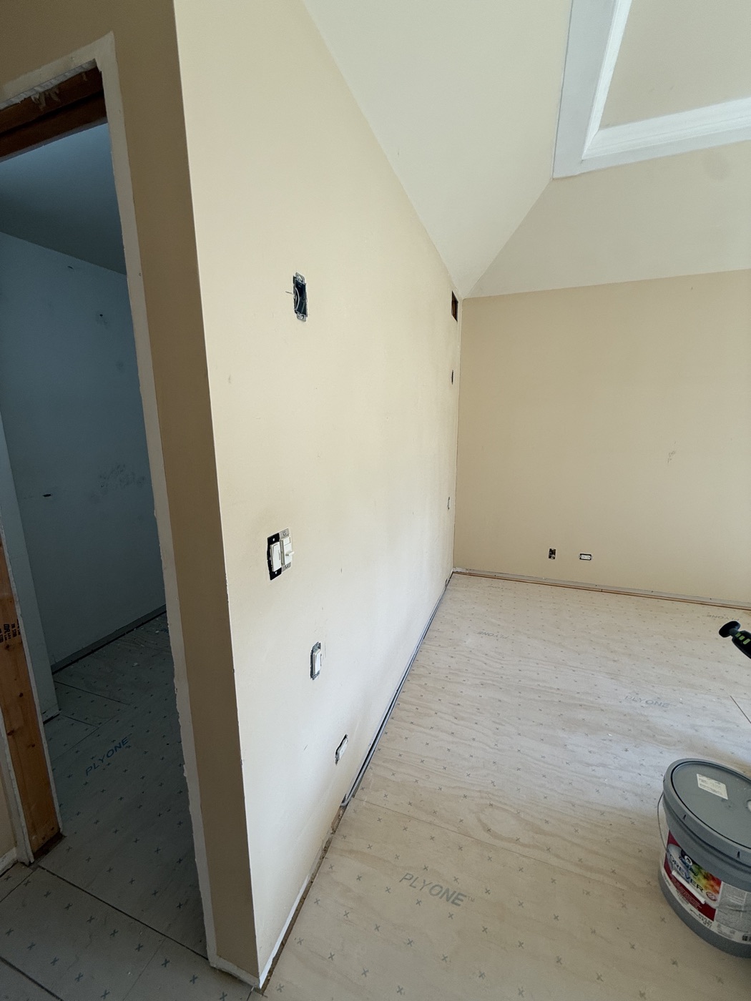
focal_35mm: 14
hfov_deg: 85.7
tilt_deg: -11.1
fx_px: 405
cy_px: 500
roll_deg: -0.2
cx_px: 376
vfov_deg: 102.1
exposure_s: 1/120
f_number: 2.2
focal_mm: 2.22
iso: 64
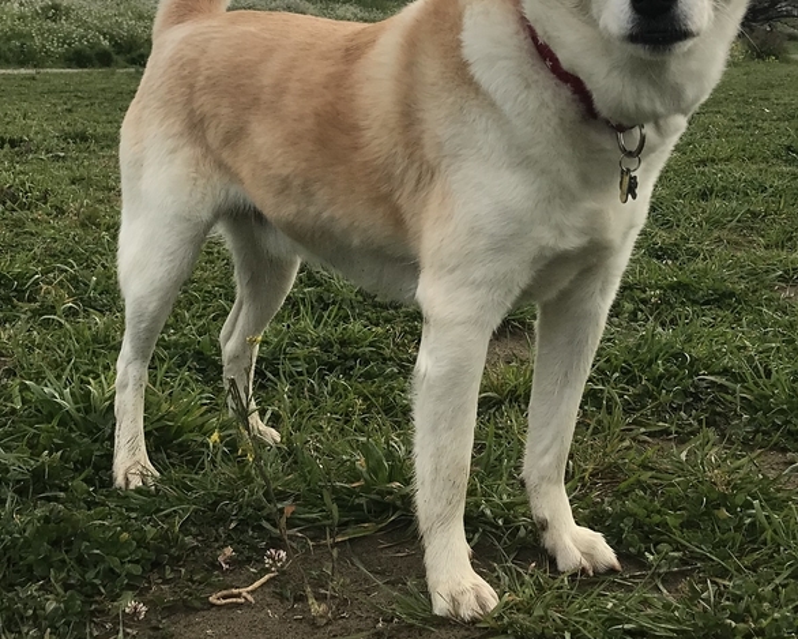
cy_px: 210
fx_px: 1323
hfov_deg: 33.6
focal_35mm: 56
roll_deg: -0.4
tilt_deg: -7.6
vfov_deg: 27.0
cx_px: 422
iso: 20
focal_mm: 3.99
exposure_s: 1/501
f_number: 1.8
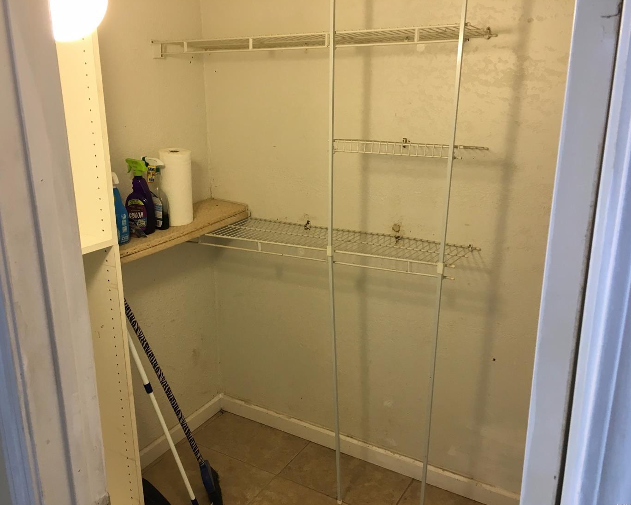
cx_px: 295
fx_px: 579
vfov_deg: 47.1
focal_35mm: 31
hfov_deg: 57.1
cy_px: 254
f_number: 2.2
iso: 64
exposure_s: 1/30
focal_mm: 4.15
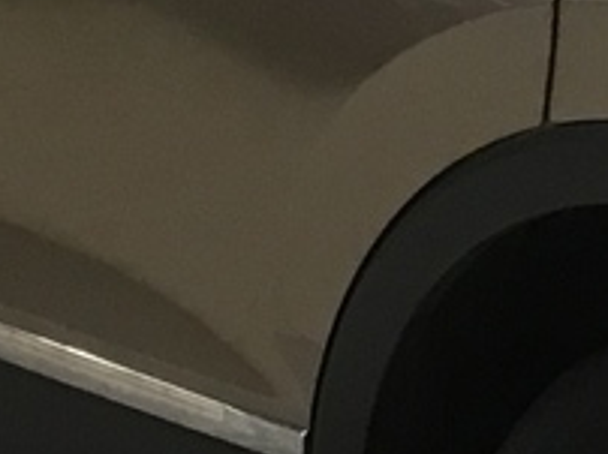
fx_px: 3877
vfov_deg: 6.7
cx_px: 984
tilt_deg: -17.2
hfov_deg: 8.7
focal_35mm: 221
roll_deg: +1.0
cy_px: 30
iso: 80
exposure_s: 1/33
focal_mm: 3.3
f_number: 2.4
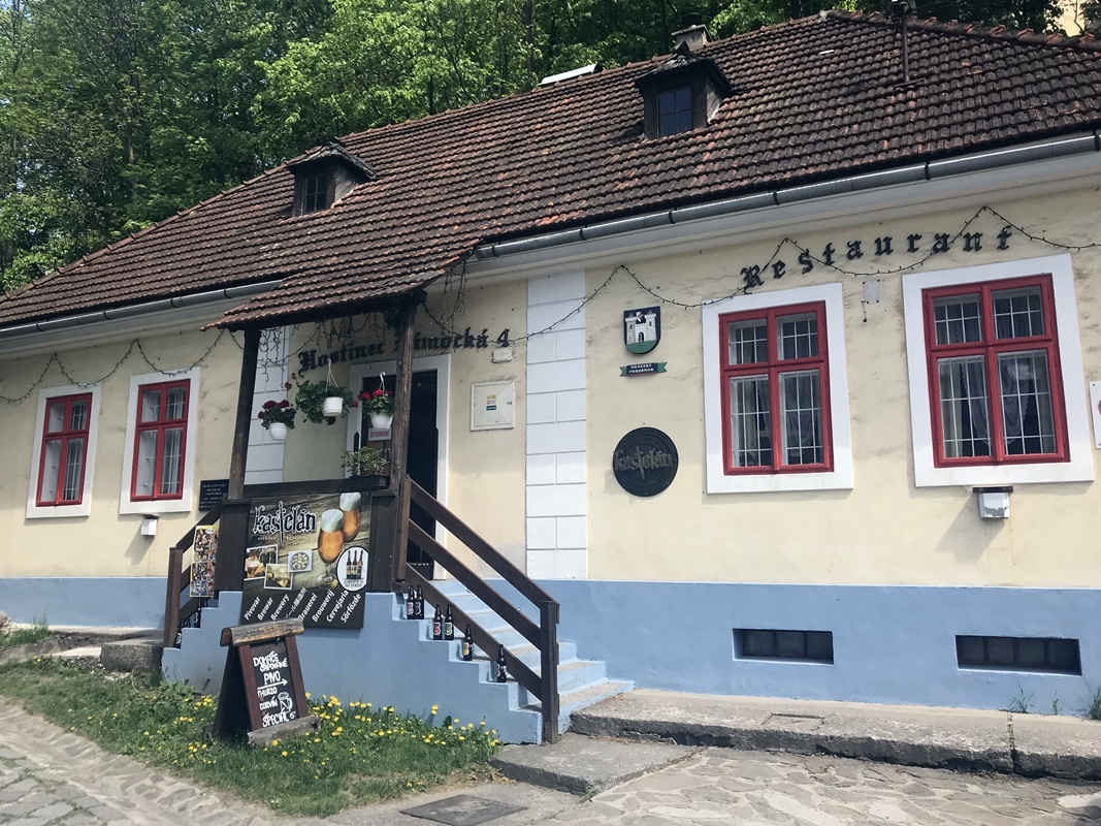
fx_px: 890
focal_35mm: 28
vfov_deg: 49.7
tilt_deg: +11.8
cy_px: 413
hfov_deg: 63.4
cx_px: 550
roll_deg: +1.3
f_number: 1.8
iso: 20
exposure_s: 1/1064
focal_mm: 3.99
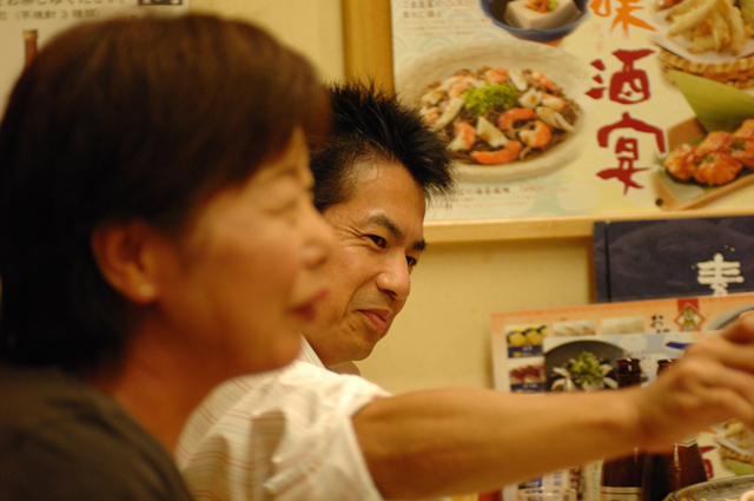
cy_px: 250
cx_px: 377
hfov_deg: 19.5
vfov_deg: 13.0
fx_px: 2196
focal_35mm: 105
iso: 640
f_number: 2.8
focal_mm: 70
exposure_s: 1/40
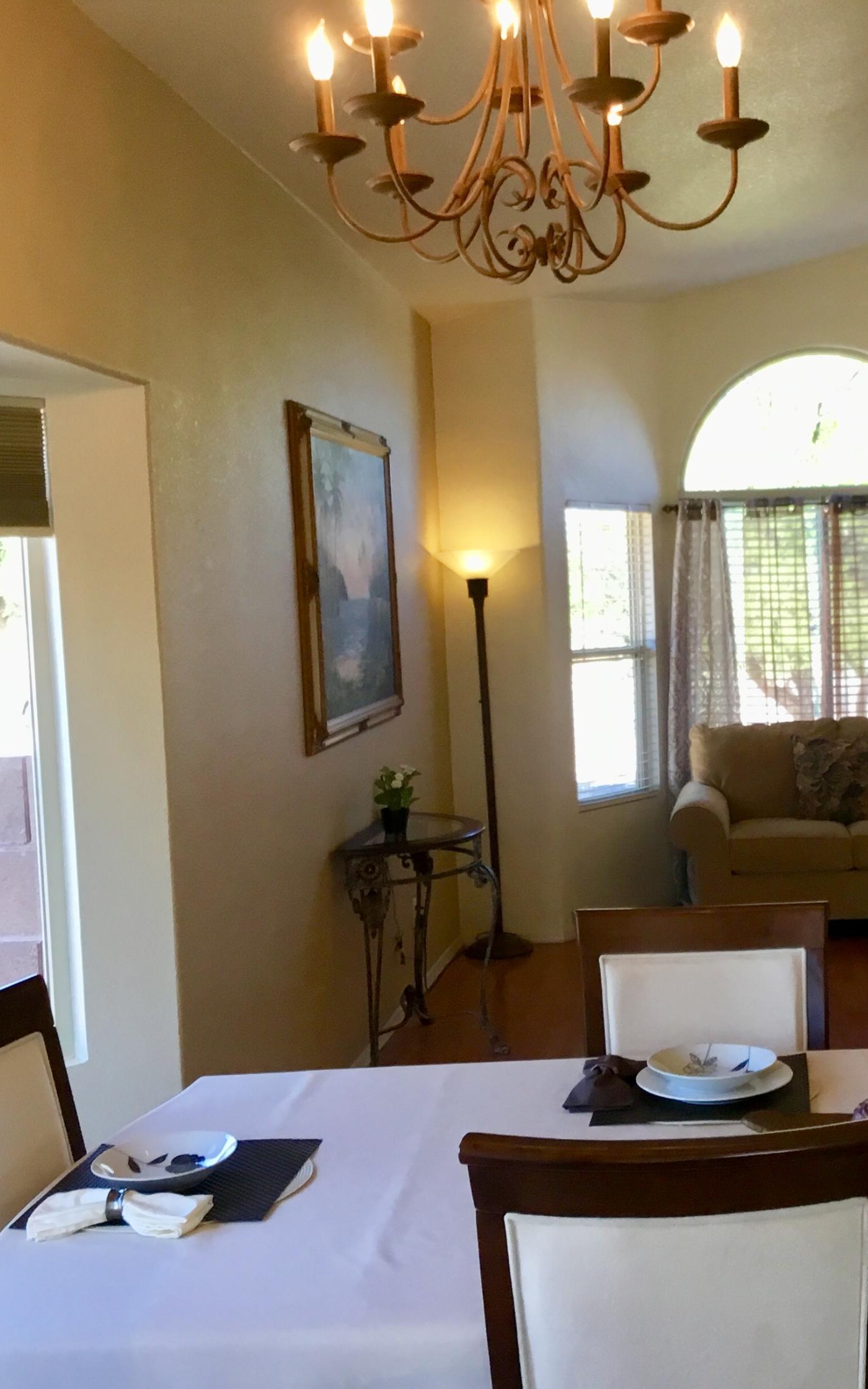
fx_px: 1665
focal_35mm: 44
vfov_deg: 45.3
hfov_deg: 28.4
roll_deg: +3.0
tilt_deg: -4.0
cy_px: 694
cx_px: 735
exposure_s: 1/40
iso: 25
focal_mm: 3.3
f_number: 2.4
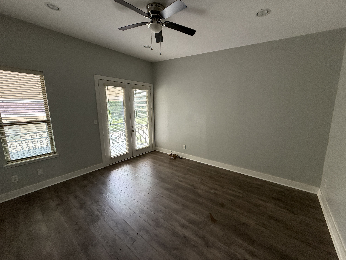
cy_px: 130
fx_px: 140
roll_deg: +0.4
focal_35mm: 14
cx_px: 173
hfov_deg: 102.1
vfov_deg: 85.7
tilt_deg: -9.8
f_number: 2.2
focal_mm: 2.22
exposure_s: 1/99
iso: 250
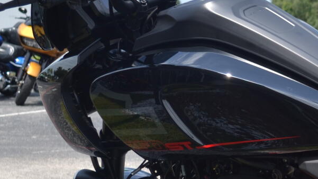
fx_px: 970
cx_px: 440
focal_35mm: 115
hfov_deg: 17.2
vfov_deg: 10.4
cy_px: 182
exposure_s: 1/500
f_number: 3.8
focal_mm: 22
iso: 100
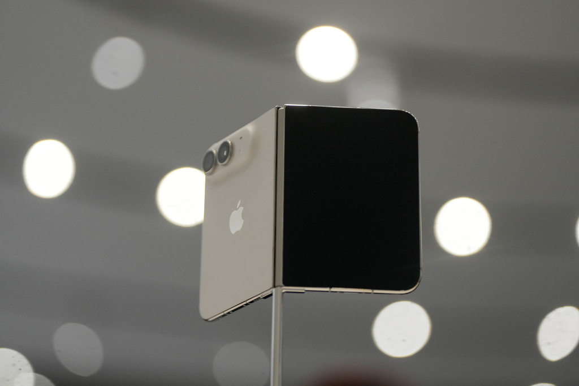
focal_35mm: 105
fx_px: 1688
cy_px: 193
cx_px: 290
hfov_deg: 19.5
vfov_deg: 13.0
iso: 2500
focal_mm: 105
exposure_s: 1/2000
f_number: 2.8
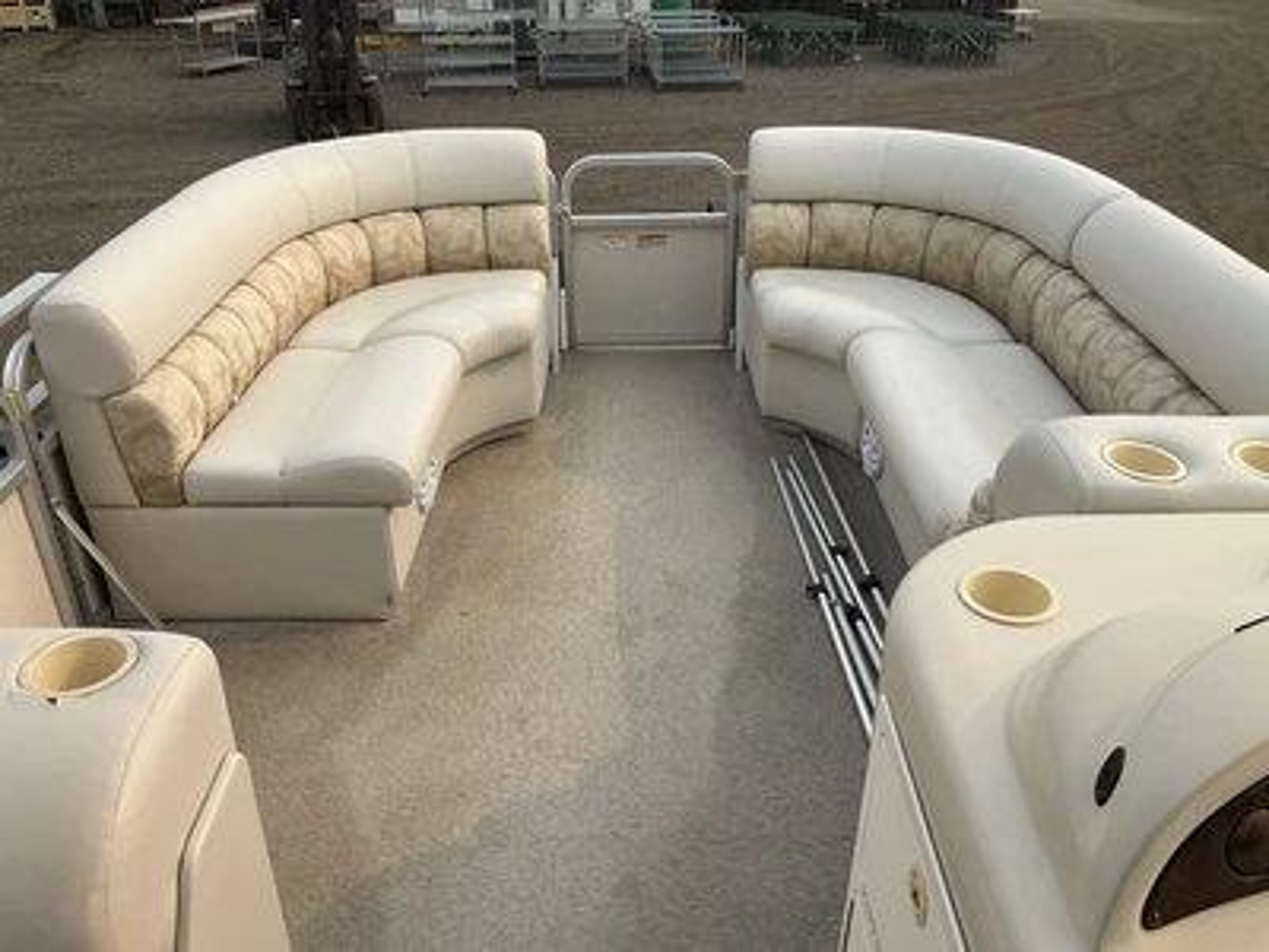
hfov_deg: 61.7
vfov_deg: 48.2
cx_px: 634
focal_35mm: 29
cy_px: 476
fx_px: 1063
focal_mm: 3
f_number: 1.8
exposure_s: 1/1626
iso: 25
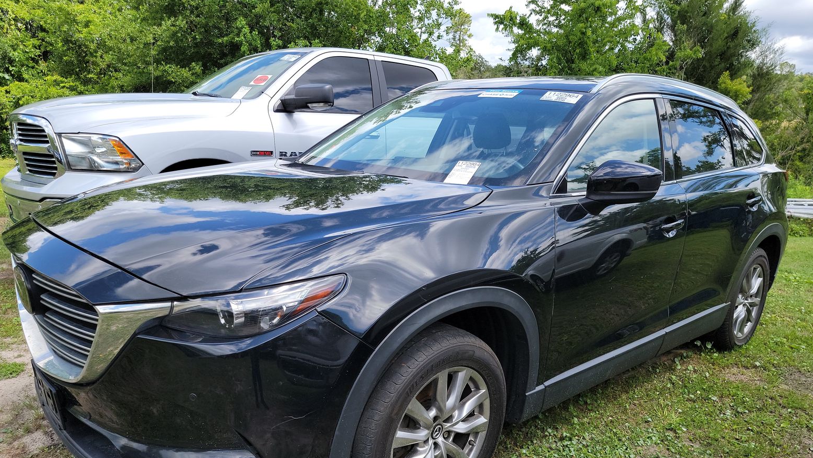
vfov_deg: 42.6
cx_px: 402
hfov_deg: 69.8
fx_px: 582
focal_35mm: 27
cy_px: 288
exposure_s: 1/404
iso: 50
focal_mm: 6.7
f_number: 1.8
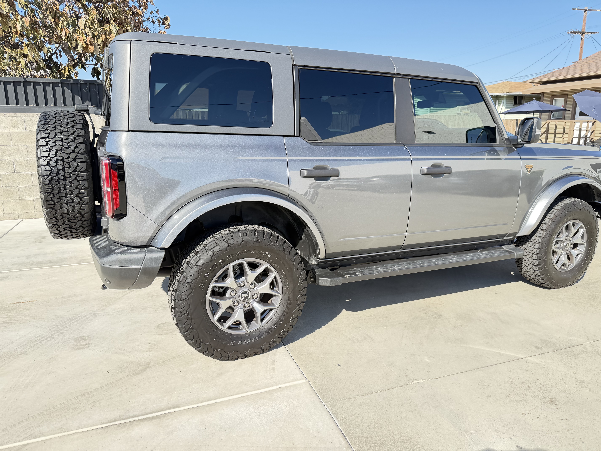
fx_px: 417
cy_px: 226
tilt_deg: -11.4
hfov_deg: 71.6
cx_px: 300
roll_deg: +0.9
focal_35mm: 24
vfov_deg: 56.8
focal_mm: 6.76
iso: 100
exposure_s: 1/1139
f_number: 1.78
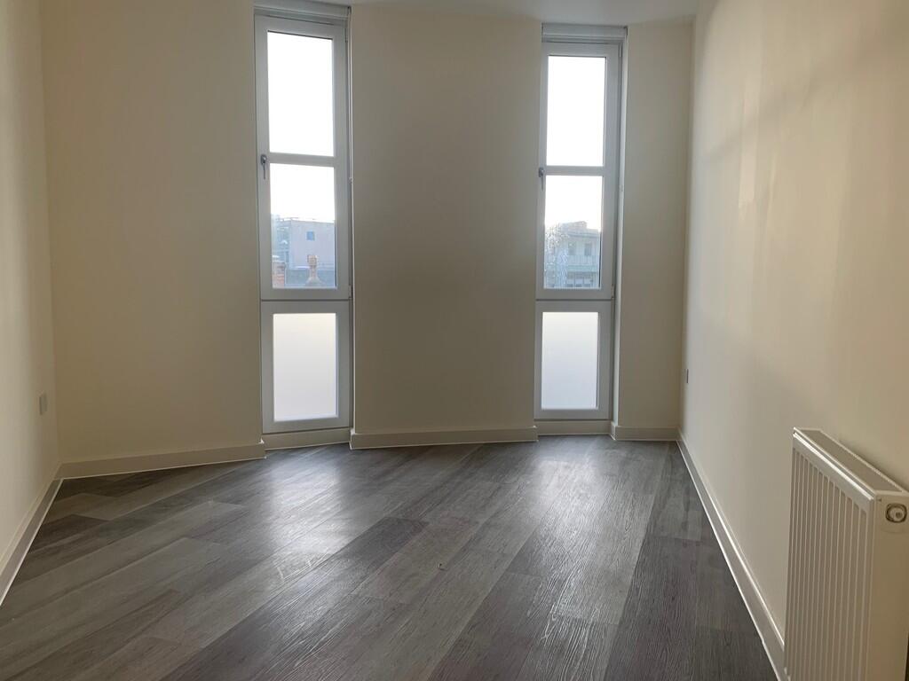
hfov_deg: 67.3
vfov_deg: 53.1
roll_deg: -0.7
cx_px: 454
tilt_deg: -4.2
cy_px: 340
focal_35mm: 26
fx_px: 683
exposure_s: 1/50
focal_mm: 4.25
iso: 50
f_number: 1.8
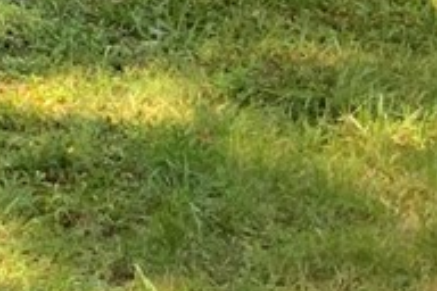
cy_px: -477
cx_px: -649
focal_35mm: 161
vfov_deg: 7.7
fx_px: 1954
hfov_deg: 10.7
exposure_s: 1/120
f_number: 1.8
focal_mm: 3
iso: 50
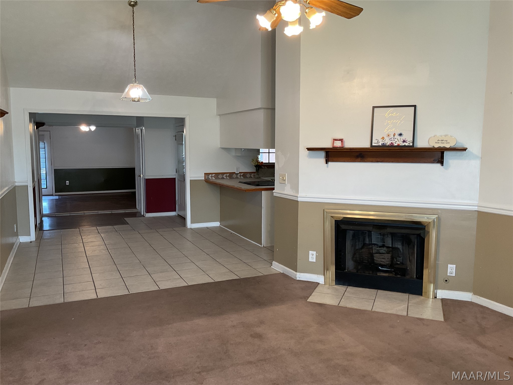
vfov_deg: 48.2
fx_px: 430
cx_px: 256
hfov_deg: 61.7
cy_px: 192
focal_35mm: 29
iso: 64
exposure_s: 1/60
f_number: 1.8
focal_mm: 3
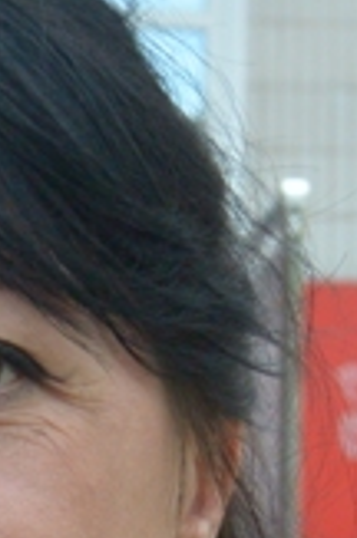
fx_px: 3899
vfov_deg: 7.9
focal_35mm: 261
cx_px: -46
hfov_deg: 5.2
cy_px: 597
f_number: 4.8
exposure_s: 1/500
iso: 200
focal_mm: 19.9
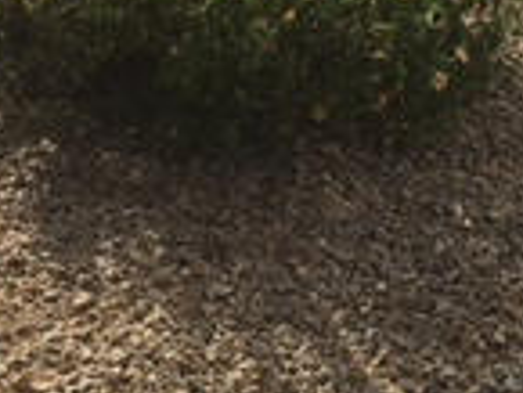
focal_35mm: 128
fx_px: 1936
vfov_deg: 10.9
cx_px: 436
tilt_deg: -8.3
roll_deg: -2.9
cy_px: -285
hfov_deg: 15.3
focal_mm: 4.15
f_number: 2.2
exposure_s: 1/1832
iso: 25
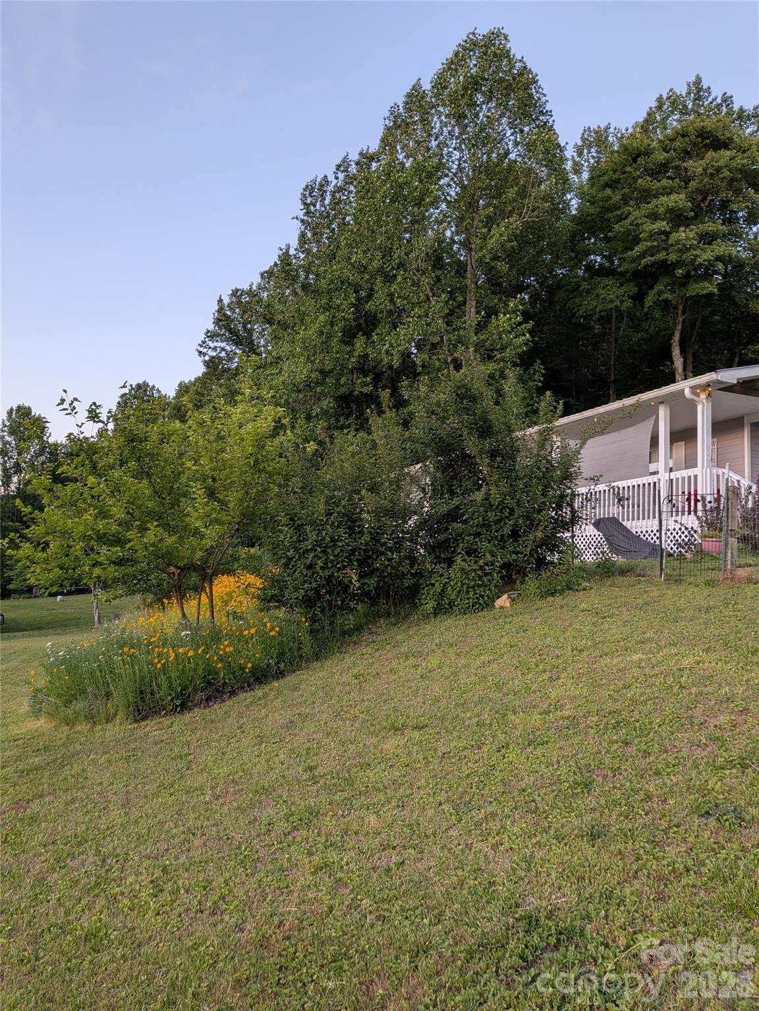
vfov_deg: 71.6
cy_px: 506
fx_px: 702
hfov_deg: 56.8
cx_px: 380
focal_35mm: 24
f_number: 1.7
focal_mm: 4.53
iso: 31
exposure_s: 1/30
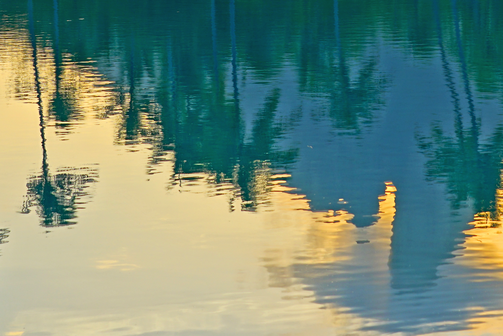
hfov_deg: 11.3
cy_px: -121
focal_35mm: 181
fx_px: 2529
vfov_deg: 7.5
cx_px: 334
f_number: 8
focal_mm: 46
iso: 100
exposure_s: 1/125
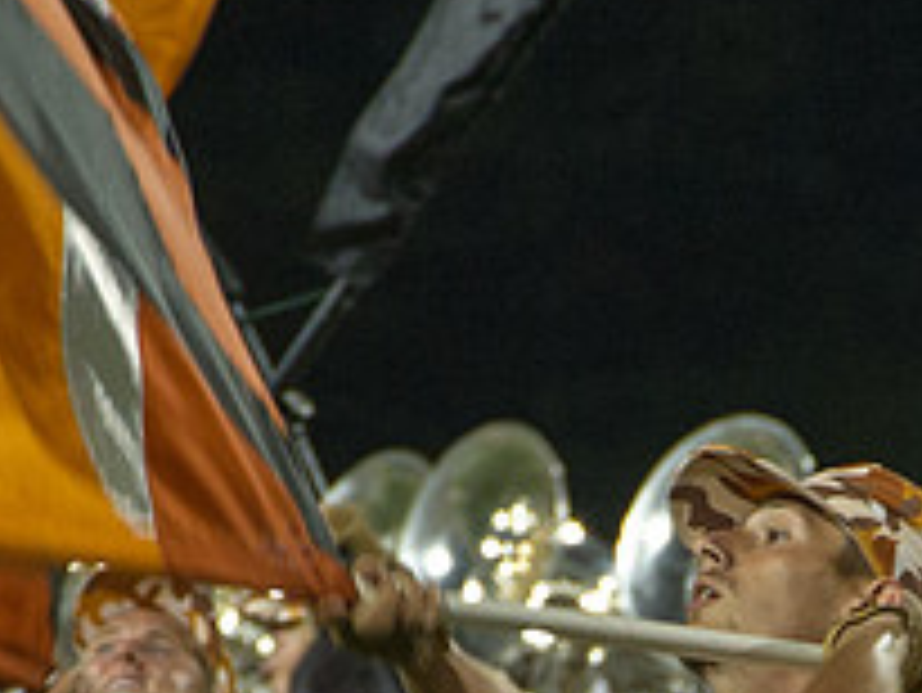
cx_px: 700
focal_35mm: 592
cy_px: 772
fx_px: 15777
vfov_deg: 2.5
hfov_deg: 3.3
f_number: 5.6
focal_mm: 120
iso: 2000
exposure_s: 1/160
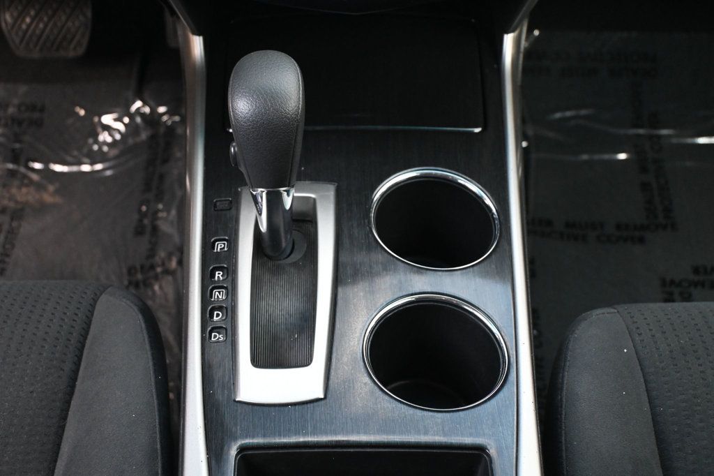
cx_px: 357
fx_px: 1011
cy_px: 238
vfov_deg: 26.5
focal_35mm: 51
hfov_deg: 38.9
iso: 2000
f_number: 5
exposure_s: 1/125
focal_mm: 34
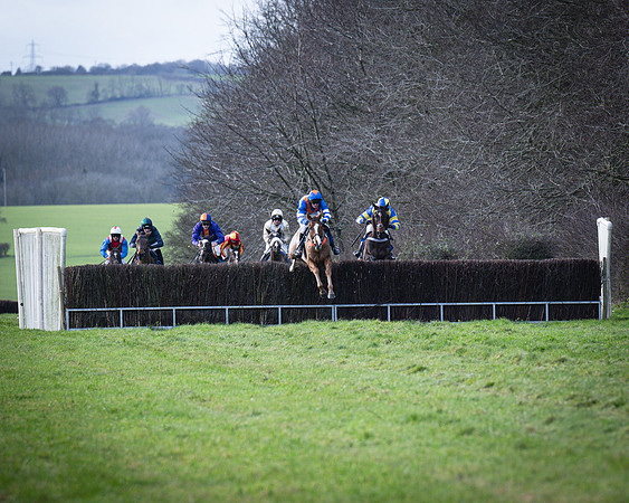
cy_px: 258
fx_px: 8489
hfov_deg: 4.2
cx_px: 453
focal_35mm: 456
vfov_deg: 3.4
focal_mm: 200
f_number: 4
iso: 400
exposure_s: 1/1000
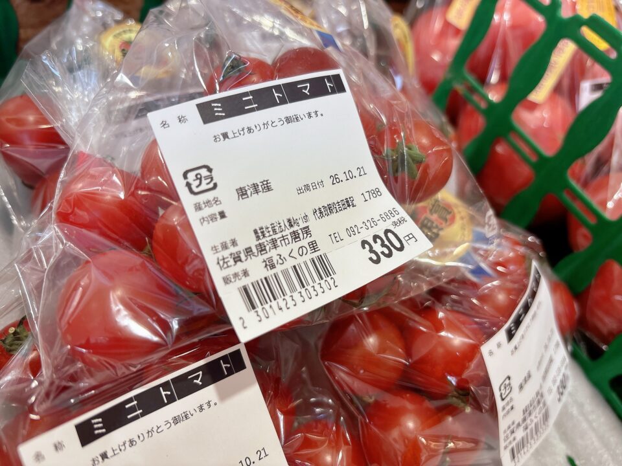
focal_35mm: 26
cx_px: 311
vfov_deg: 53.1
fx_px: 467
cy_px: 233
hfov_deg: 67.3
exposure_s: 1/60
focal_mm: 5.96
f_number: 1.6
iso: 80
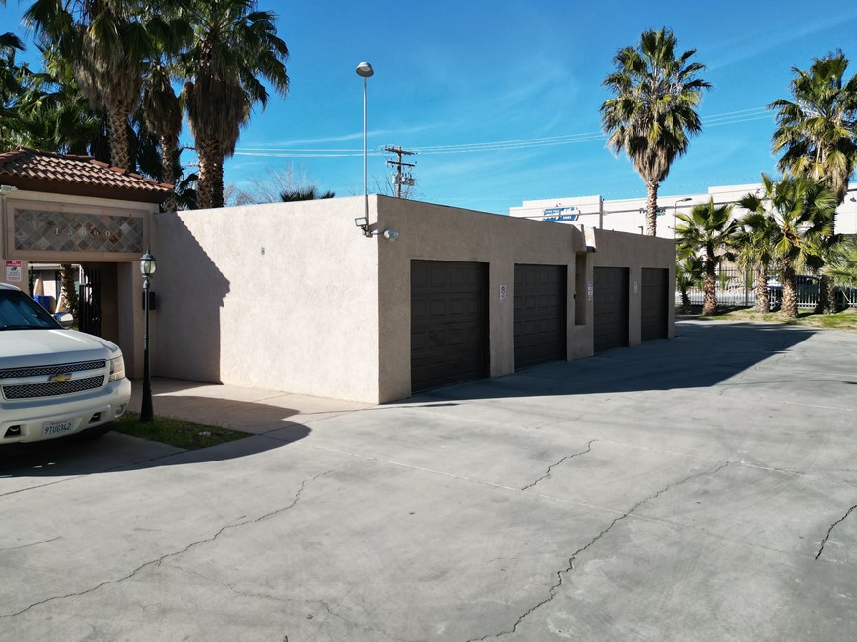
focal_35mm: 28
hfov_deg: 63.4
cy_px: 303
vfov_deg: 49.7
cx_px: 442
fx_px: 693
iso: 150
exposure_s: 1/3200
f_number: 1.7
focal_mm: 6.72
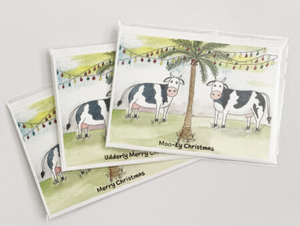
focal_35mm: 77
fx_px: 668
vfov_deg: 19.2
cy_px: 113
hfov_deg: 25.3
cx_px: 150
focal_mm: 9
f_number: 2.8
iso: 500
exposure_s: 1/24
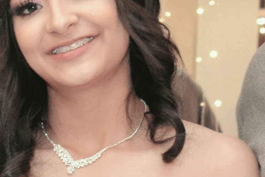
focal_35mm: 280
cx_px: 132
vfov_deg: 4.9
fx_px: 2061
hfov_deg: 7.4
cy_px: 220
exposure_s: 1/80
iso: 1600
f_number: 3.8
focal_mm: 24
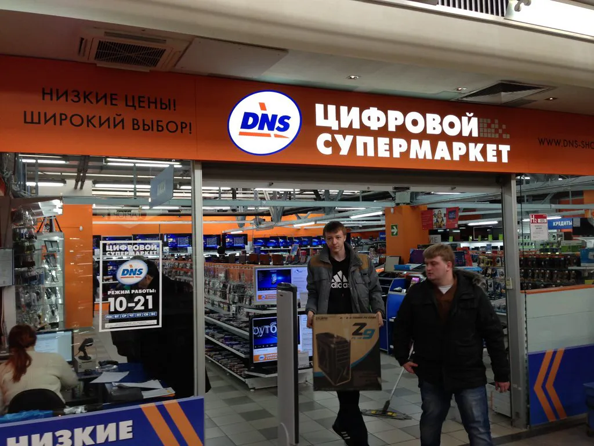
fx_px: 566
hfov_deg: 55.4
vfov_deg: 42.9
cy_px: 223
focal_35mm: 33
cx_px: 297
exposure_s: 1/40
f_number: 2.4
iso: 64
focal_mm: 4.13
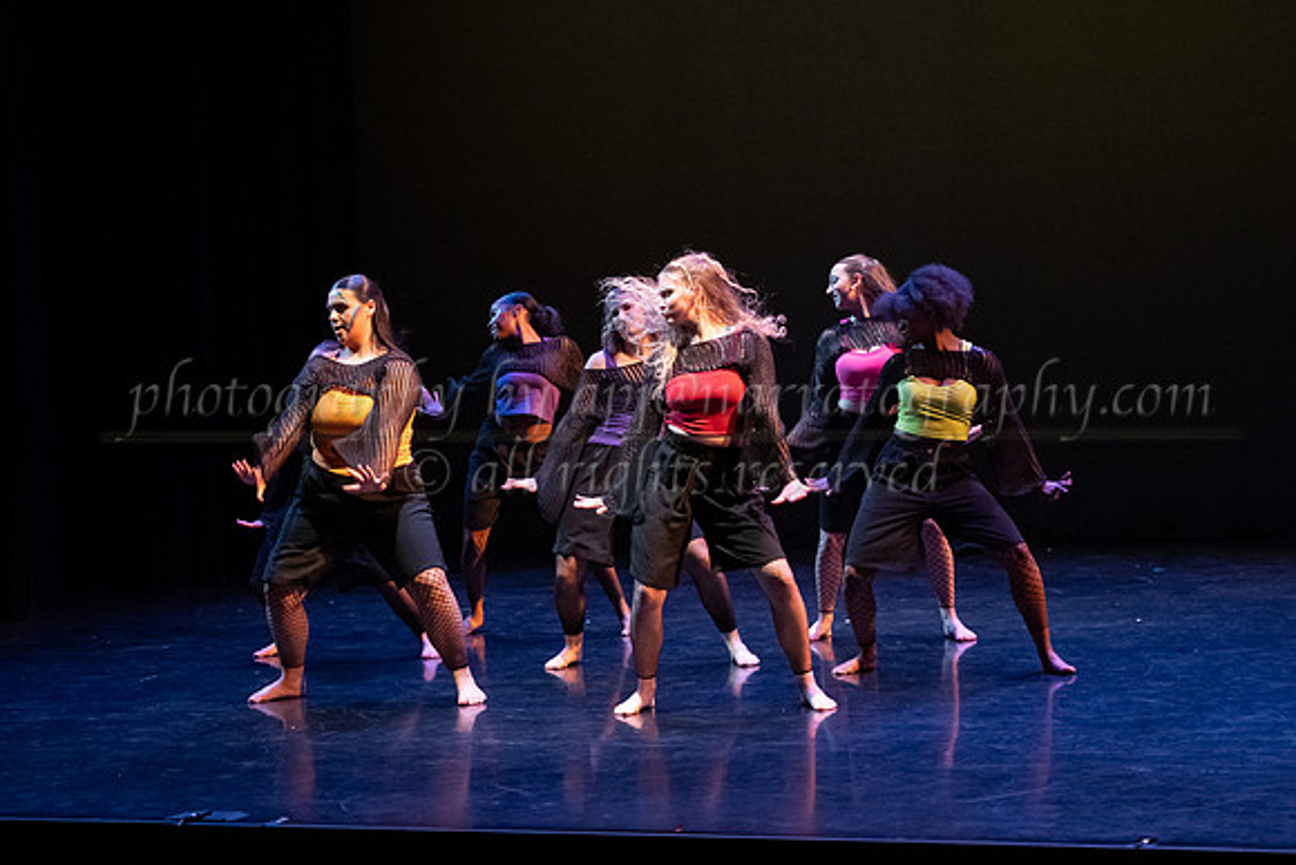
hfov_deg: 29.0
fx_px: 2509
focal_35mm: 70
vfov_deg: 19.5
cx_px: 648
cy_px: 350
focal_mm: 56
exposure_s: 1/400
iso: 4000
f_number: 4
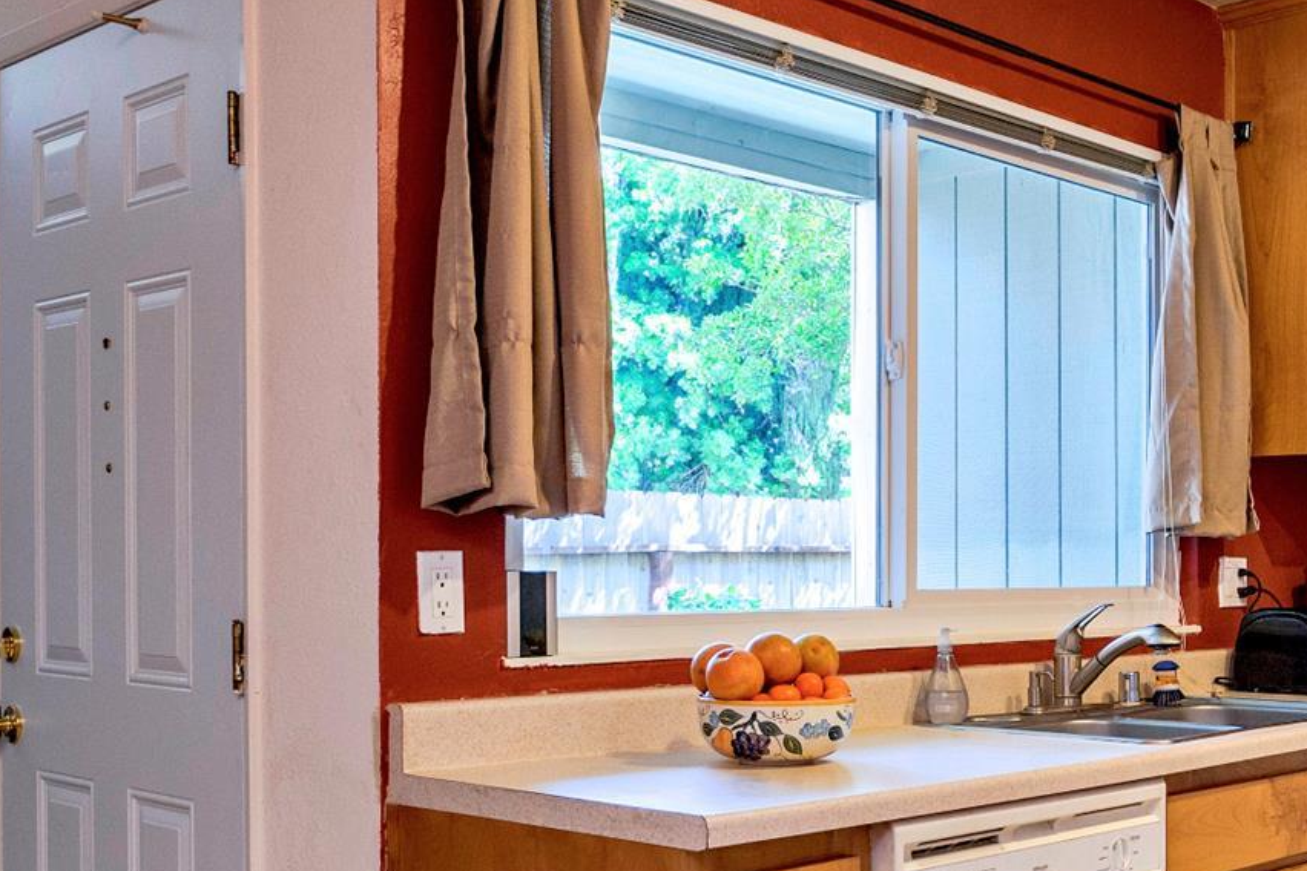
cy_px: 580
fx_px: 1597
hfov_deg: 41.7
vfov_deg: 30.3
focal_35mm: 44
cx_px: 1118
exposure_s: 1/20
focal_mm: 17
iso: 100
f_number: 5
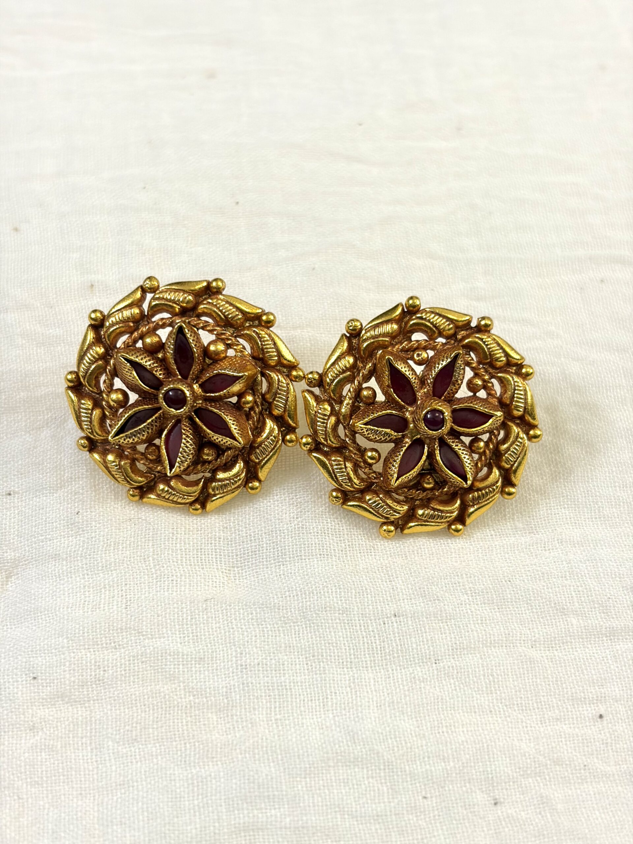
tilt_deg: -60.2
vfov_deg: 36.8
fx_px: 1268
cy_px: 422
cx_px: 316
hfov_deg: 28.0
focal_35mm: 52
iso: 125
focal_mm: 5.96
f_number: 1.6
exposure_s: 1/50
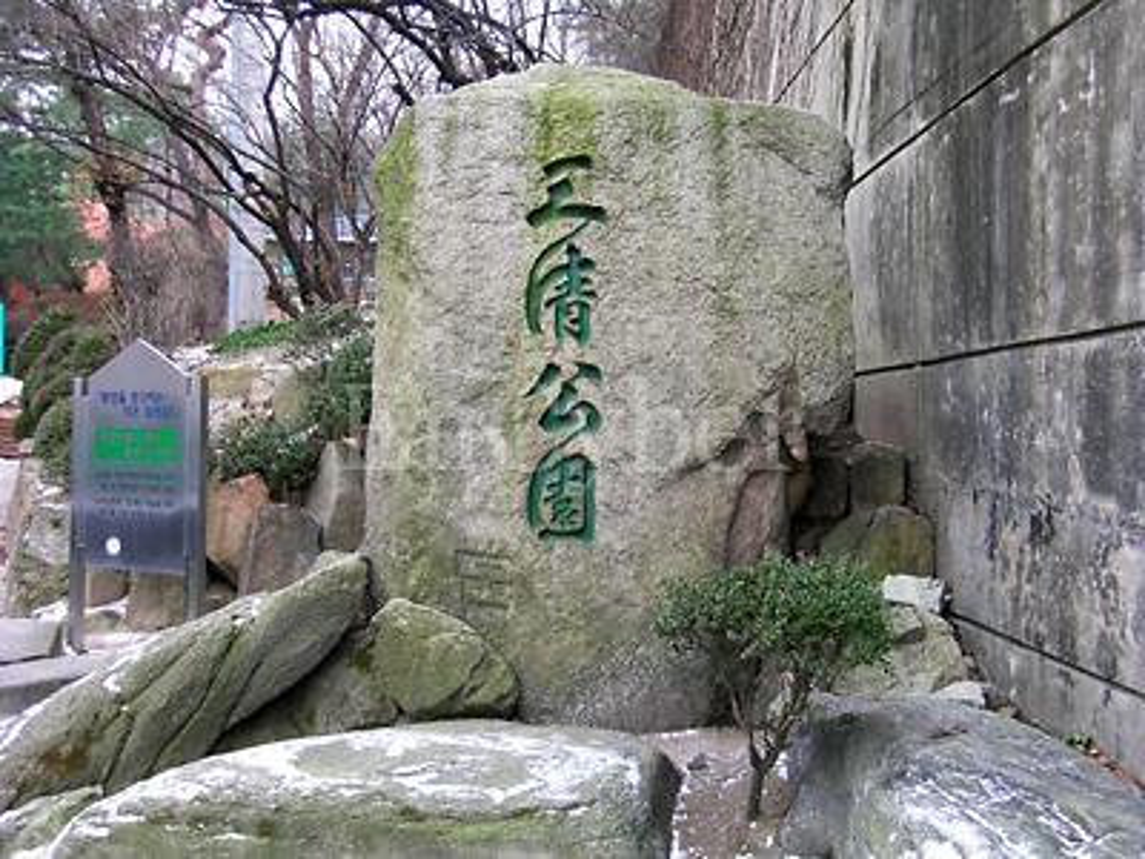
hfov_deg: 47.9
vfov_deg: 36.8
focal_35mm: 39
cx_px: 572
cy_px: 430
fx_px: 1290
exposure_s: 1/50.8
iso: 50
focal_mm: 8
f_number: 3.5
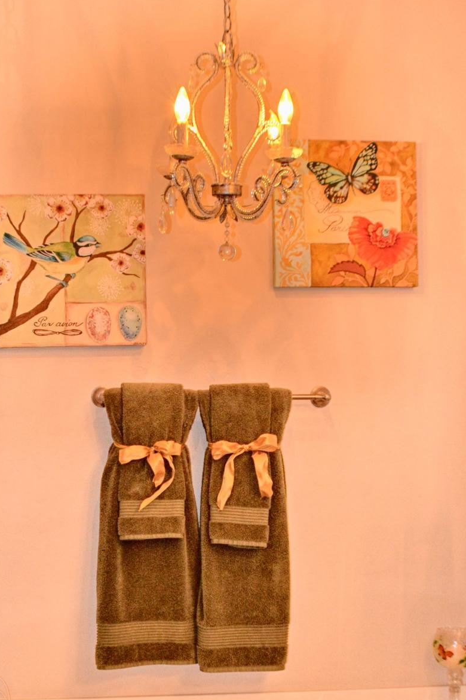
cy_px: 451
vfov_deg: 24.7
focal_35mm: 82
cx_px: 181
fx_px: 1593
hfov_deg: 16.6
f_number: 4.8
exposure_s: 1/60
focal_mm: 32
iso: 500
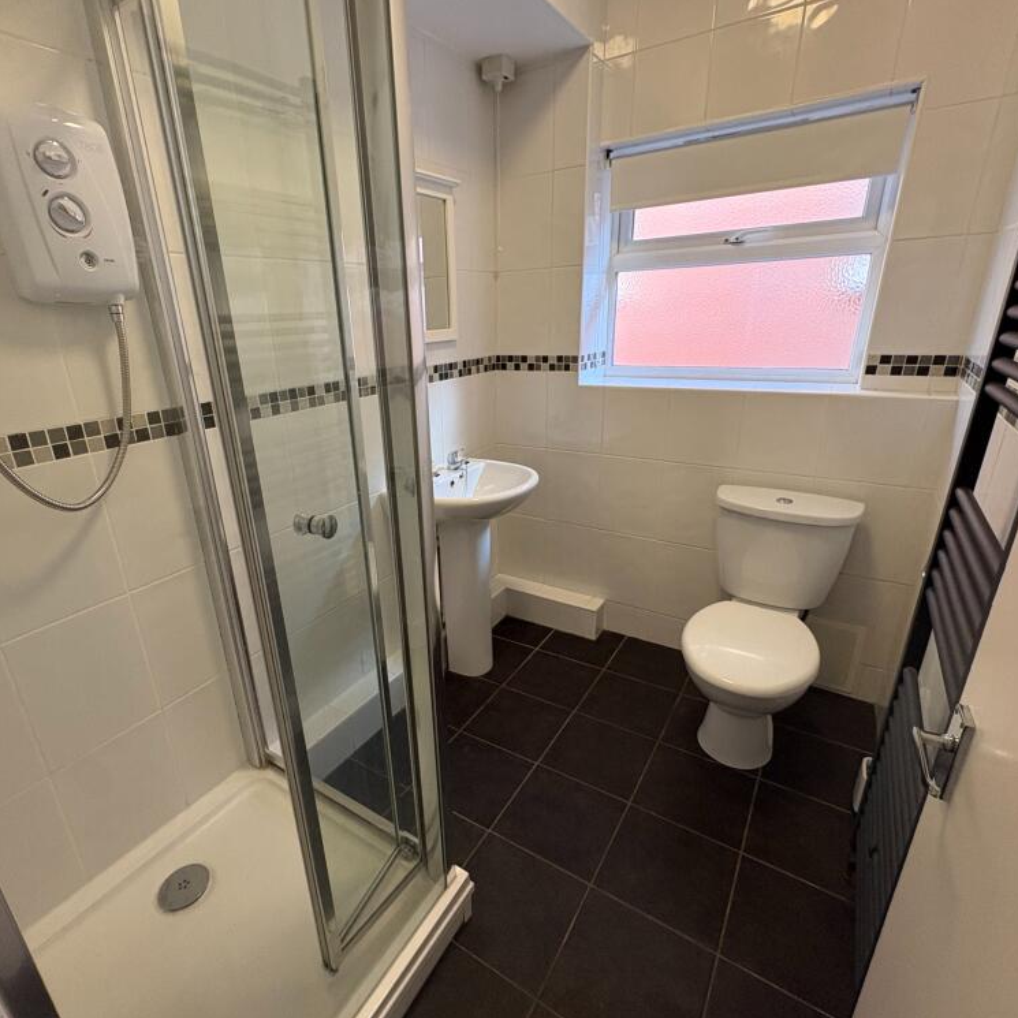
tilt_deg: -20.5
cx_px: 456
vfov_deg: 84.0
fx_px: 566
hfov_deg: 83.7
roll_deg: +2.7
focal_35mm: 17
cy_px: 519
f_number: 2.2
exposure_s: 1/50
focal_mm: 2.22
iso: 250
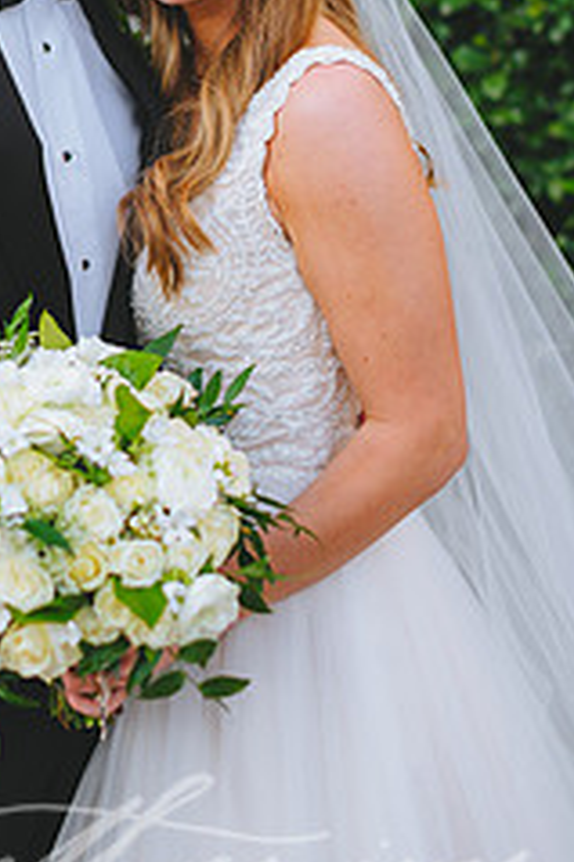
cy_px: 216
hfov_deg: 14.4
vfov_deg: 21.5
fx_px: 2251
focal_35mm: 94
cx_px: 106
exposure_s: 1/400
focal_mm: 50
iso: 400
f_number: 2
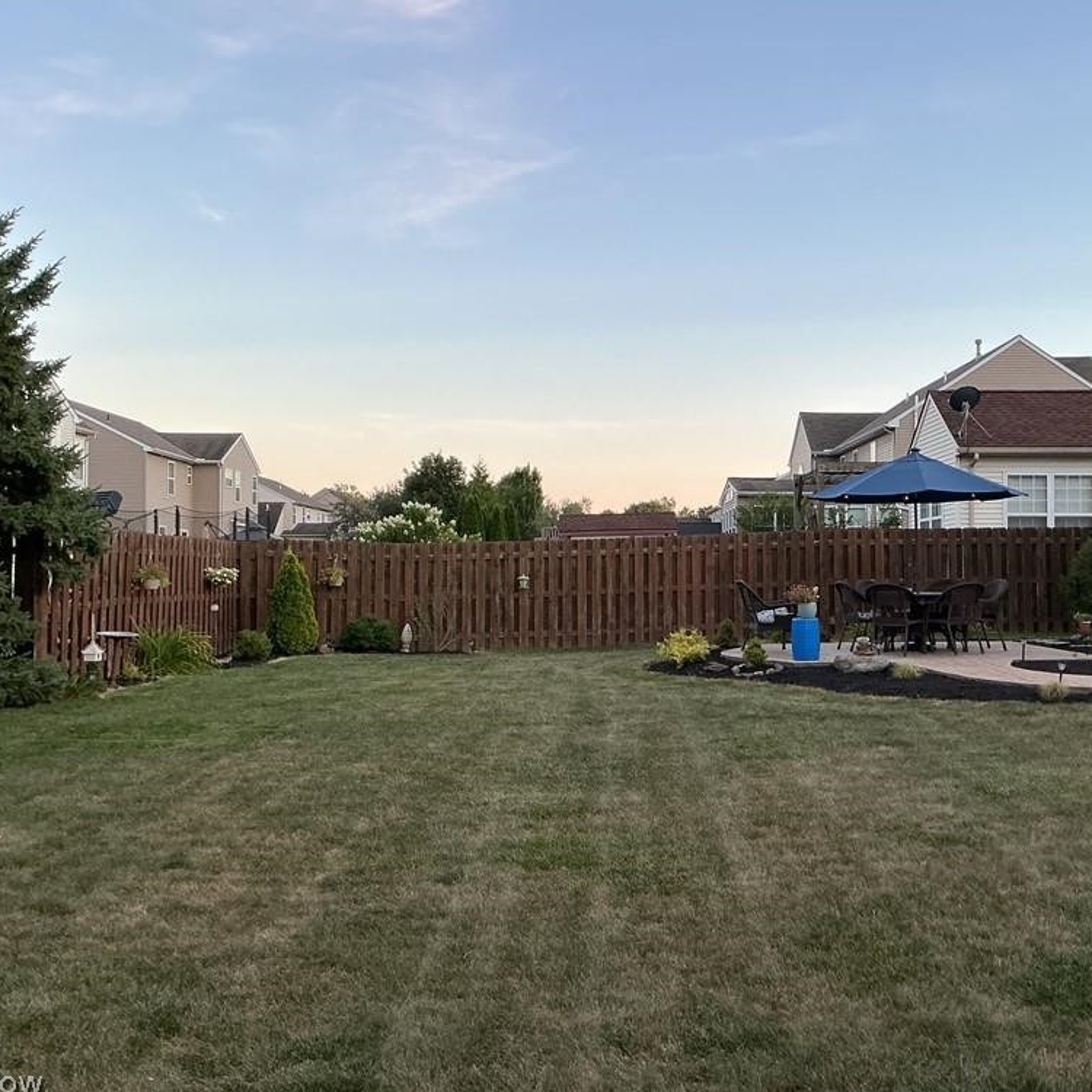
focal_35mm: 35
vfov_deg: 47.2
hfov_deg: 47.0
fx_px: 1249
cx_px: 638
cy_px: 547
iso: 32
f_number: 1.8
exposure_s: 1/120
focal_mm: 3
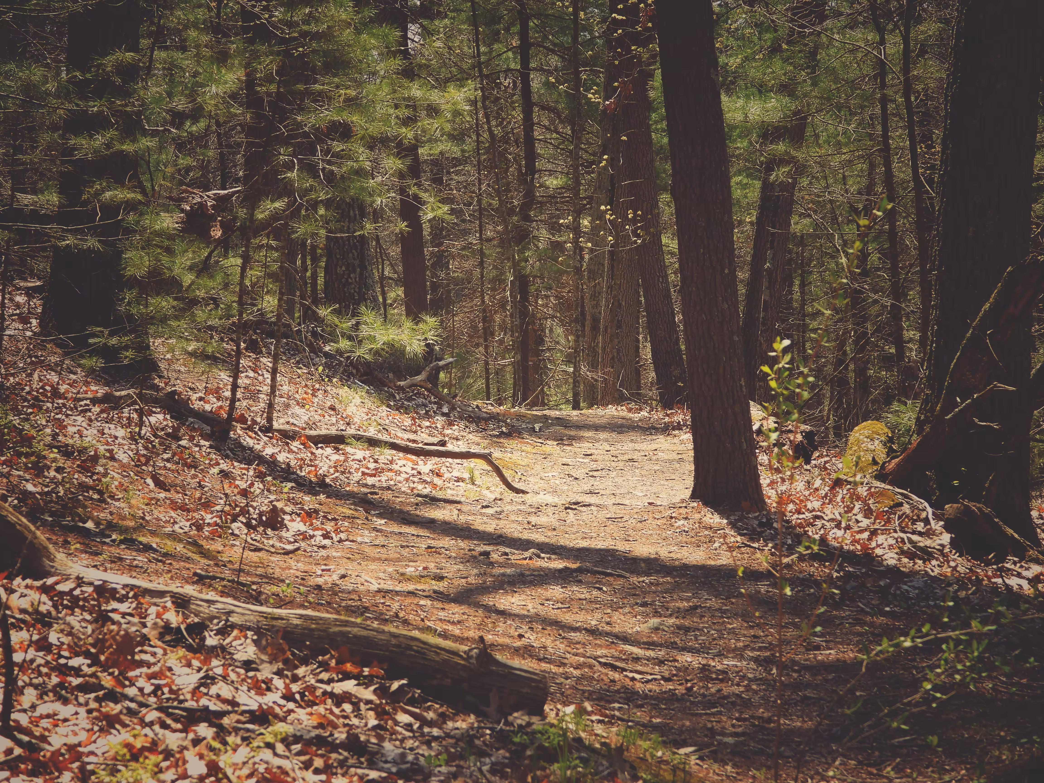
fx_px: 3468
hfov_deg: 17.1
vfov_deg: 12.9
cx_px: 522
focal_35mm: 115
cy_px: 392
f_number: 4
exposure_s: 1/250
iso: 100
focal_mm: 20.7
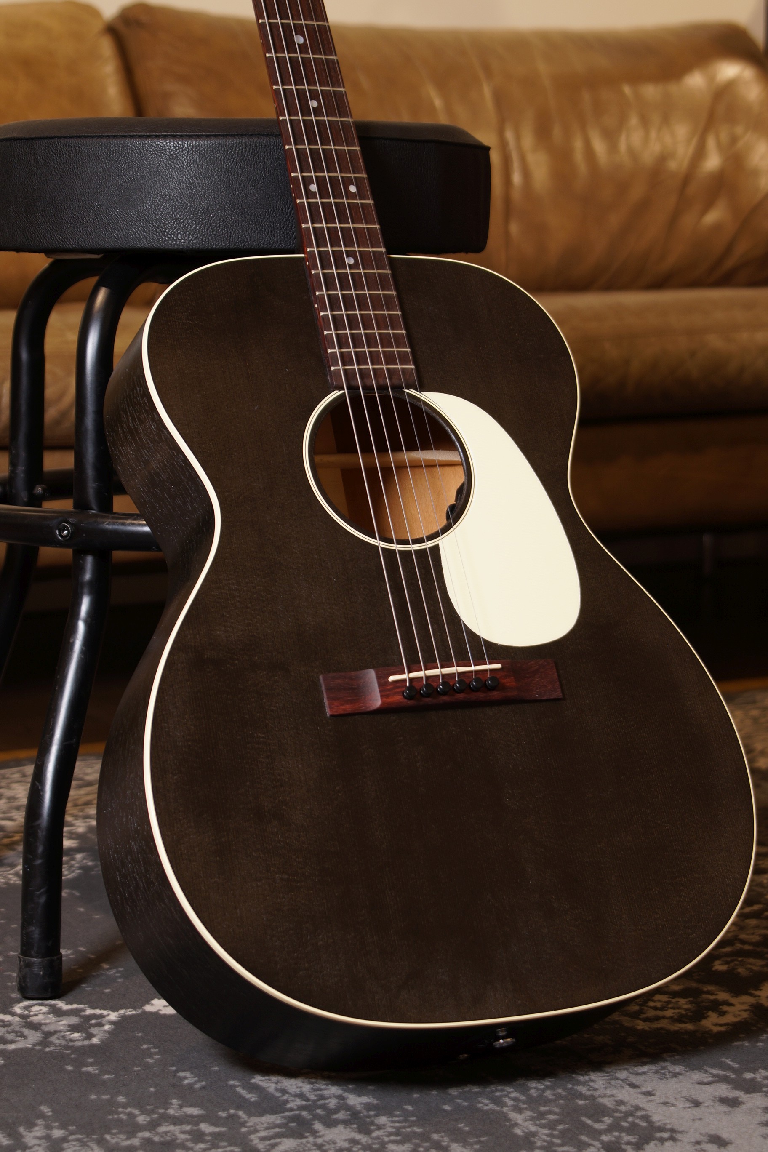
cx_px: 384
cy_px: 576
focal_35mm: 82
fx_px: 2640
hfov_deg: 16.6
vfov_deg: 24.6
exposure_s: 1/15
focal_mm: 55
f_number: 5
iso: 100
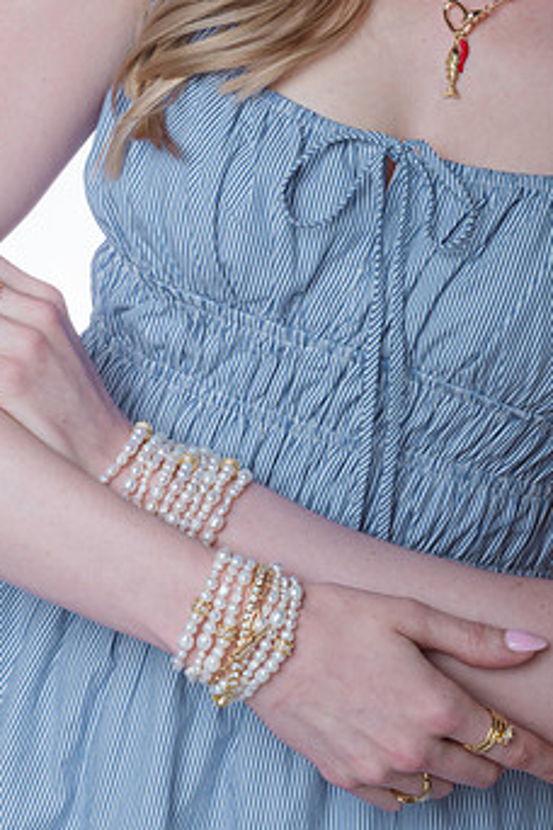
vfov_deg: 14.8
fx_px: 3180
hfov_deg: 9.9
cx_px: 332
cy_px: 313
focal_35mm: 138
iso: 400
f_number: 36
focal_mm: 105
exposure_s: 1/250
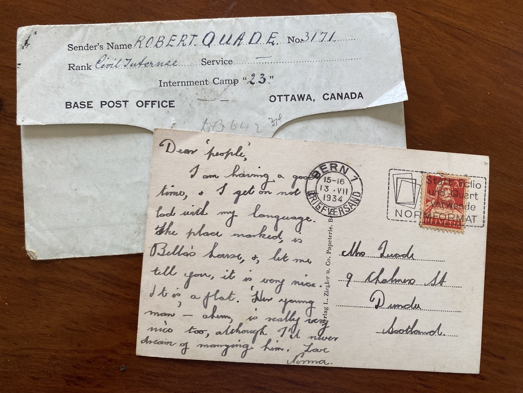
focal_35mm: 26
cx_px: 262
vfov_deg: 53.1
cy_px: 196
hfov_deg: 67.3
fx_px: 393
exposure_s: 1/107
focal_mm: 4.25
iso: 125
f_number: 1.8
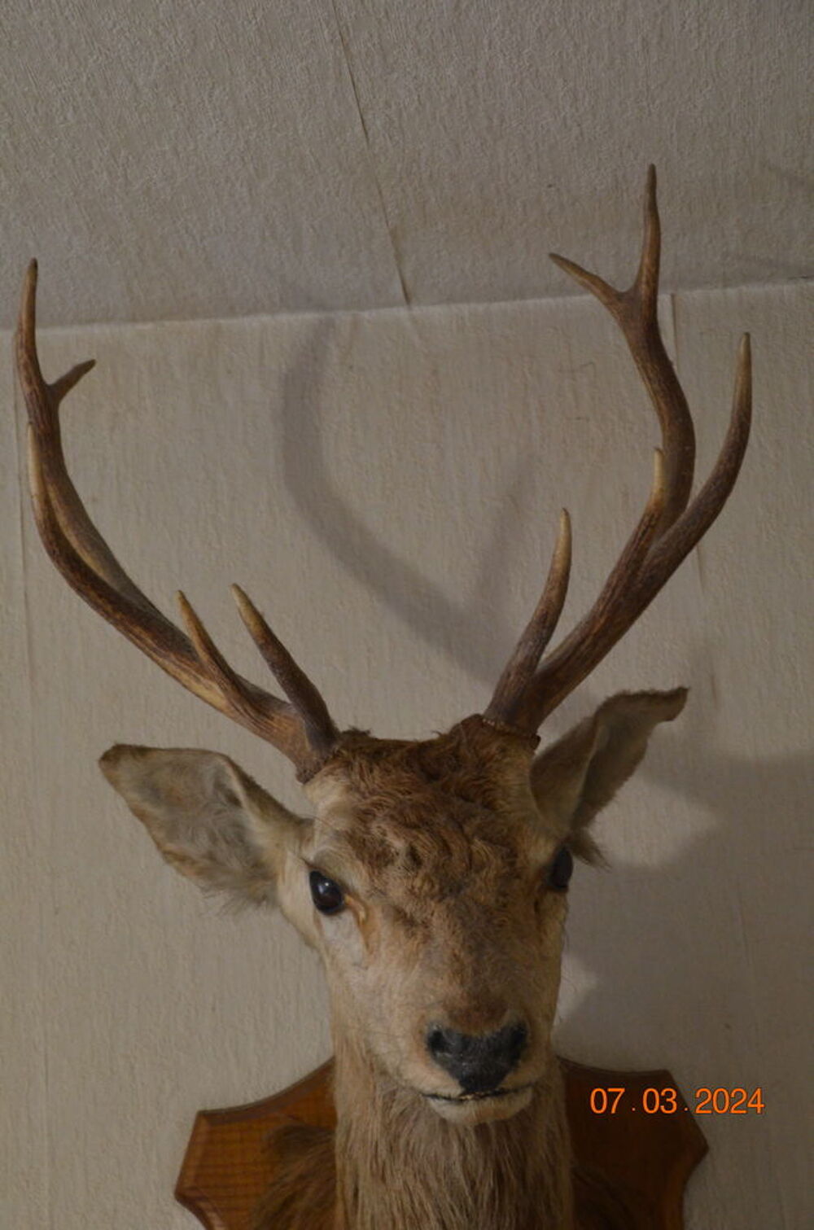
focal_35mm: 105
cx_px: 407
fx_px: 3579
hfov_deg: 13.0
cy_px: 615
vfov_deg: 19.5
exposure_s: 1/30
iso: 2000
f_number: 5.3
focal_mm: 70
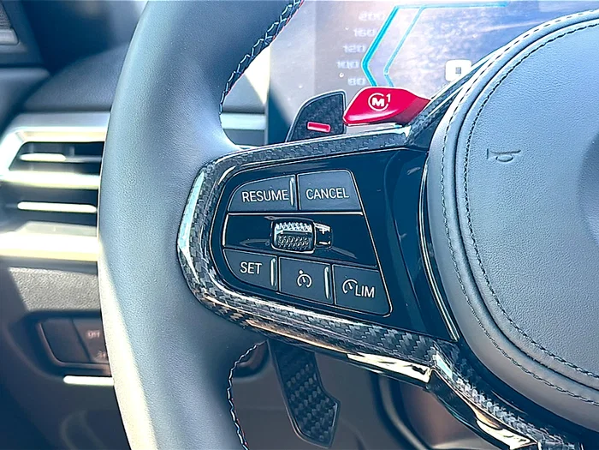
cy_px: 225
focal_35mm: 45
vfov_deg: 32.2
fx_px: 779
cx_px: 300
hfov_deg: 42.1
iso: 125
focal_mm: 6.86
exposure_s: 1/110
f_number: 1.78
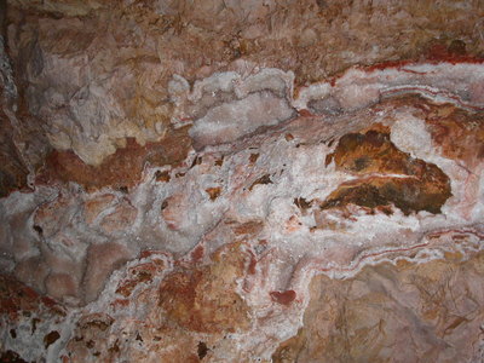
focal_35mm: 38
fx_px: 531
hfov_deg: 49.0
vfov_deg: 37.7
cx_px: 242
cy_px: 182
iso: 100
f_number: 2.8
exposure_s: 1/30
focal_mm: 7.8
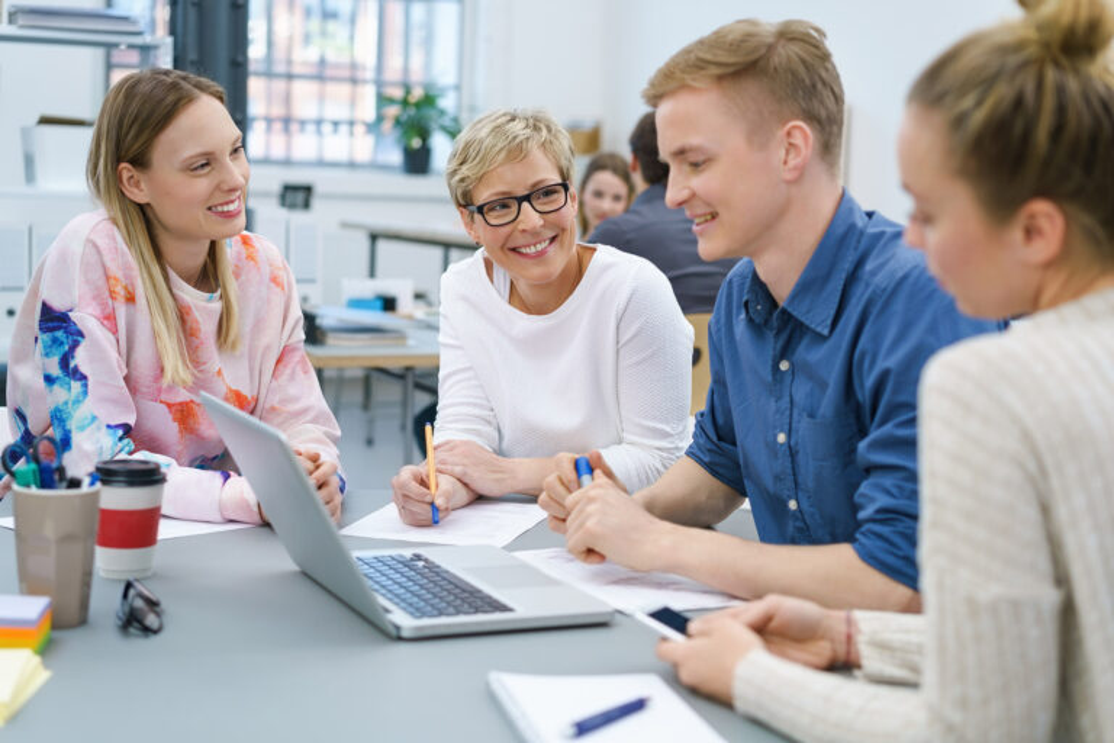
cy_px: 372
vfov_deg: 24.6
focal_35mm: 55
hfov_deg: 36.2
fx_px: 1702
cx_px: 557
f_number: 2.8
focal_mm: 55
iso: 100
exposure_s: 1/160
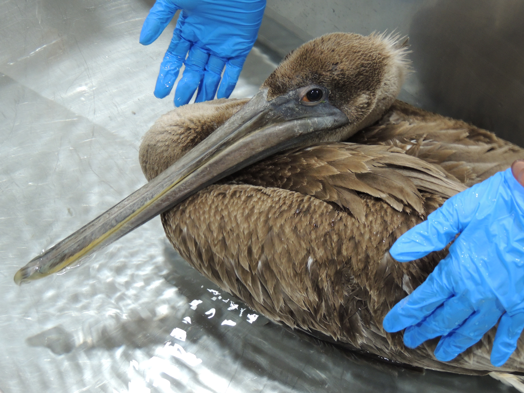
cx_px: 262
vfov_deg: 21.0
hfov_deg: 27.8
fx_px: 1060
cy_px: 196
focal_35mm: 70
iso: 400
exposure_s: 1/25
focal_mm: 12.4
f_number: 3.9
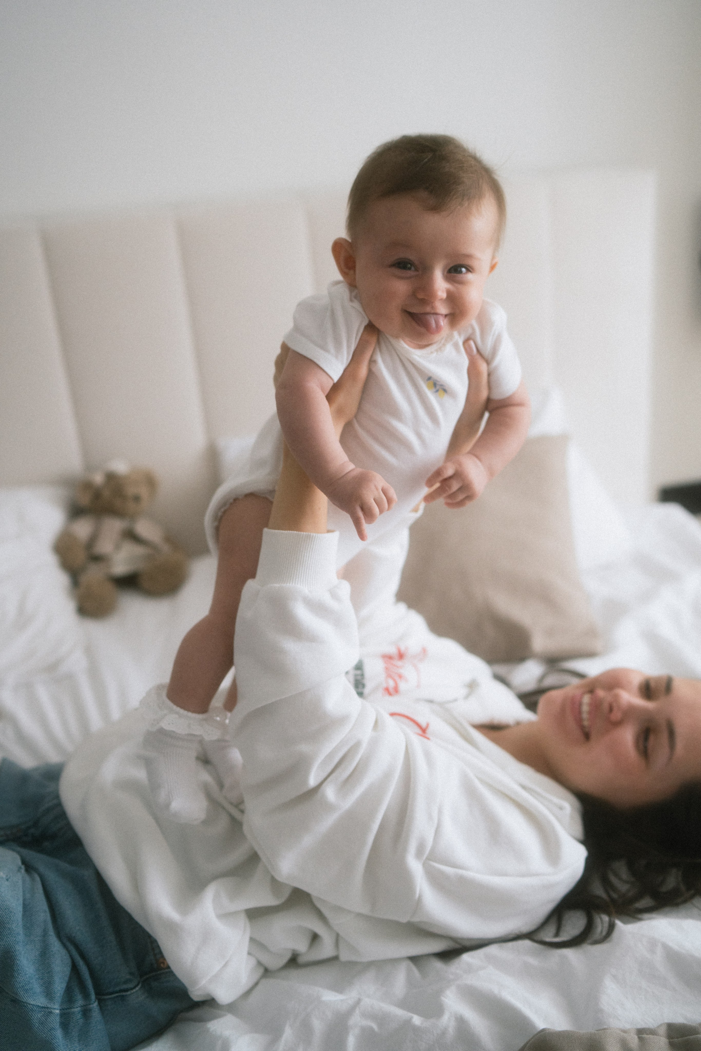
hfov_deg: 37.9
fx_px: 1022
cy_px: 526
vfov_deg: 54.4
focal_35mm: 35
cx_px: 350
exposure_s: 1/400
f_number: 2
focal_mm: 35
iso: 1000
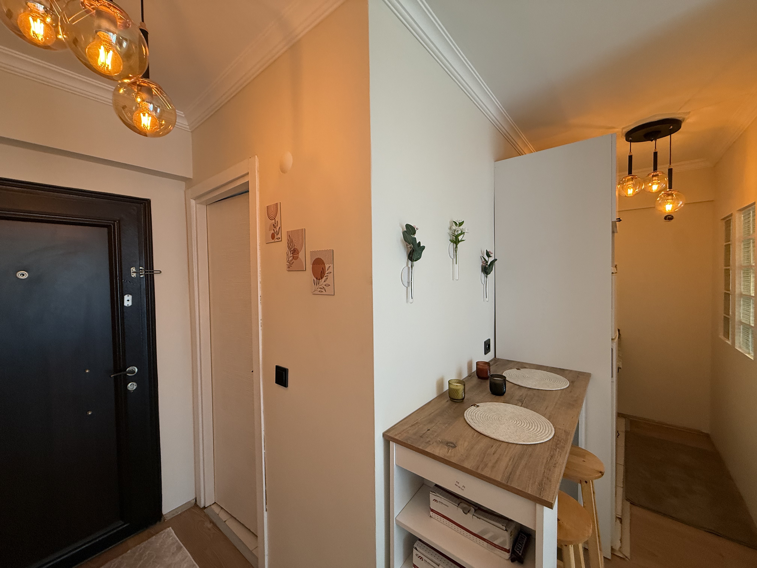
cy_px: 284
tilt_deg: -1.2
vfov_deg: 85.7
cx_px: 378
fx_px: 306
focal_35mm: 14
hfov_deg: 102.1
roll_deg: +0.9
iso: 200
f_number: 2.2
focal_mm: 2.22
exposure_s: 1/100
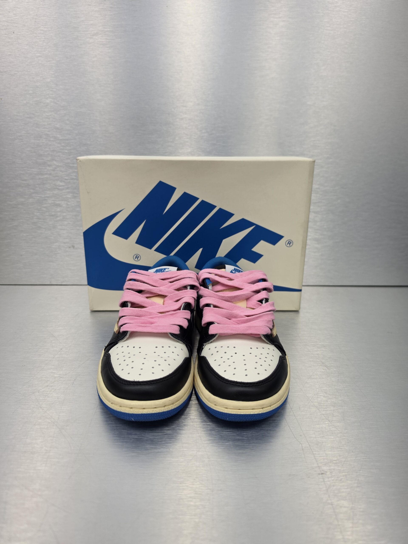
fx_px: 361
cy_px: 272
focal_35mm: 23
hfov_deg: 58.9
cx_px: 204
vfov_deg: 73.9
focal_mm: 6.5
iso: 80
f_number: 1.4
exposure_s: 1/100
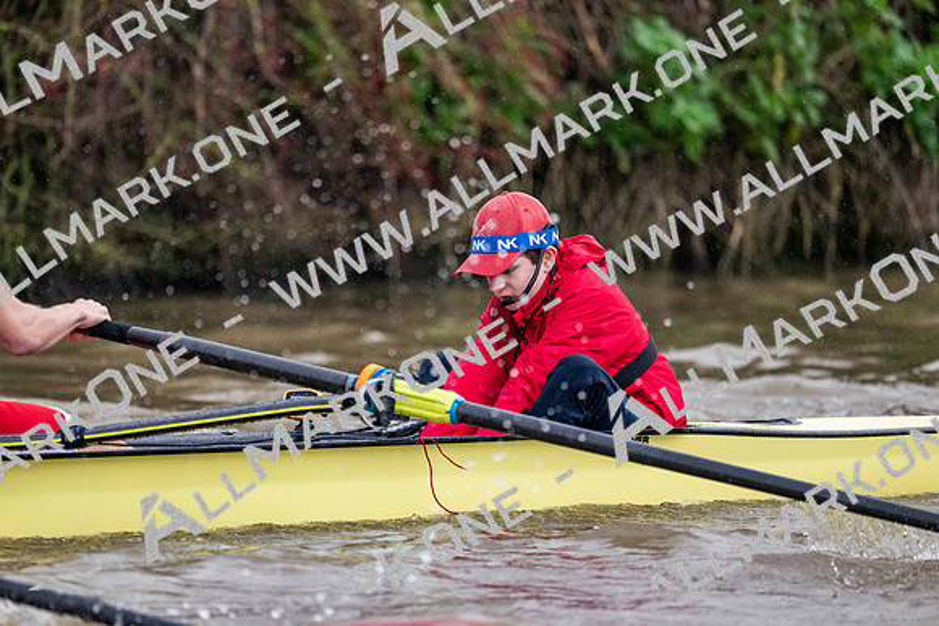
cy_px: 313
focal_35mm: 400
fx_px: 10435
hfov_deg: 5.2
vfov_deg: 3.4
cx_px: 470
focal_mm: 400
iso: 2800
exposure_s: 1/1600
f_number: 4.5
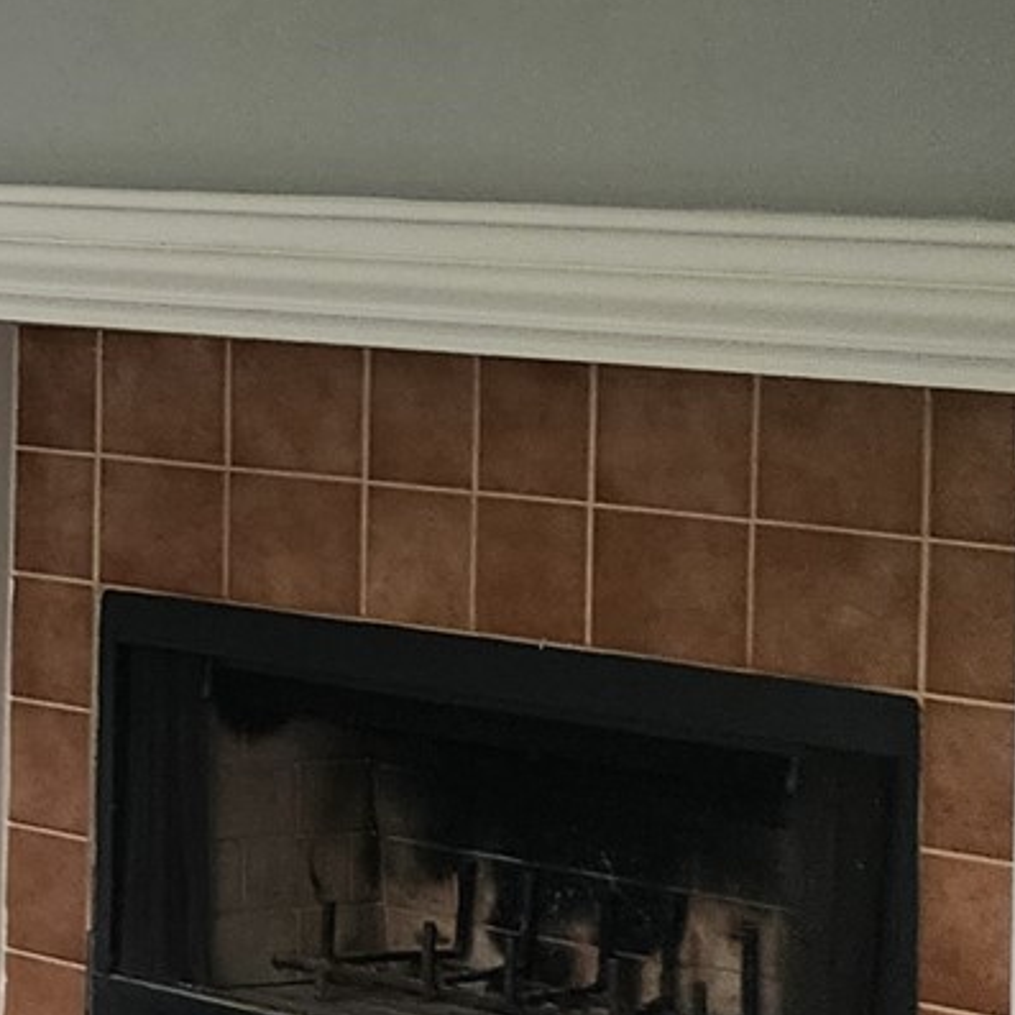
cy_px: 123
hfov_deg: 12.3
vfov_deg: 16.4
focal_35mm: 105
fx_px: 3483
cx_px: -1567
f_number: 1.8
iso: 125
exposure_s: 1/180
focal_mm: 6.4
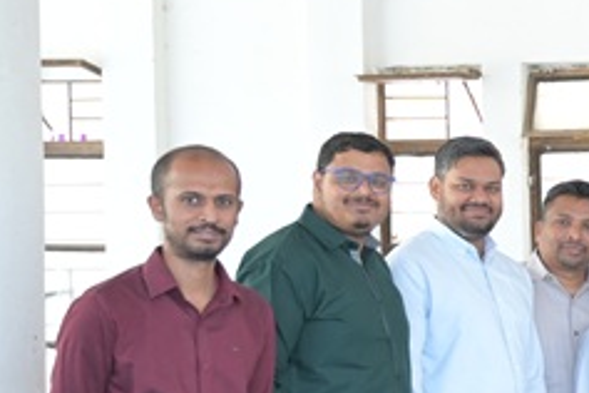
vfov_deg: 11.5
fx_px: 1930
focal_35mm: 118
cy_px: 352
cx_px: 1019
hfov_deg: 15.3
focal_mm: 28
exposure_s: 1/100
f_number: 2.8
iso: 200
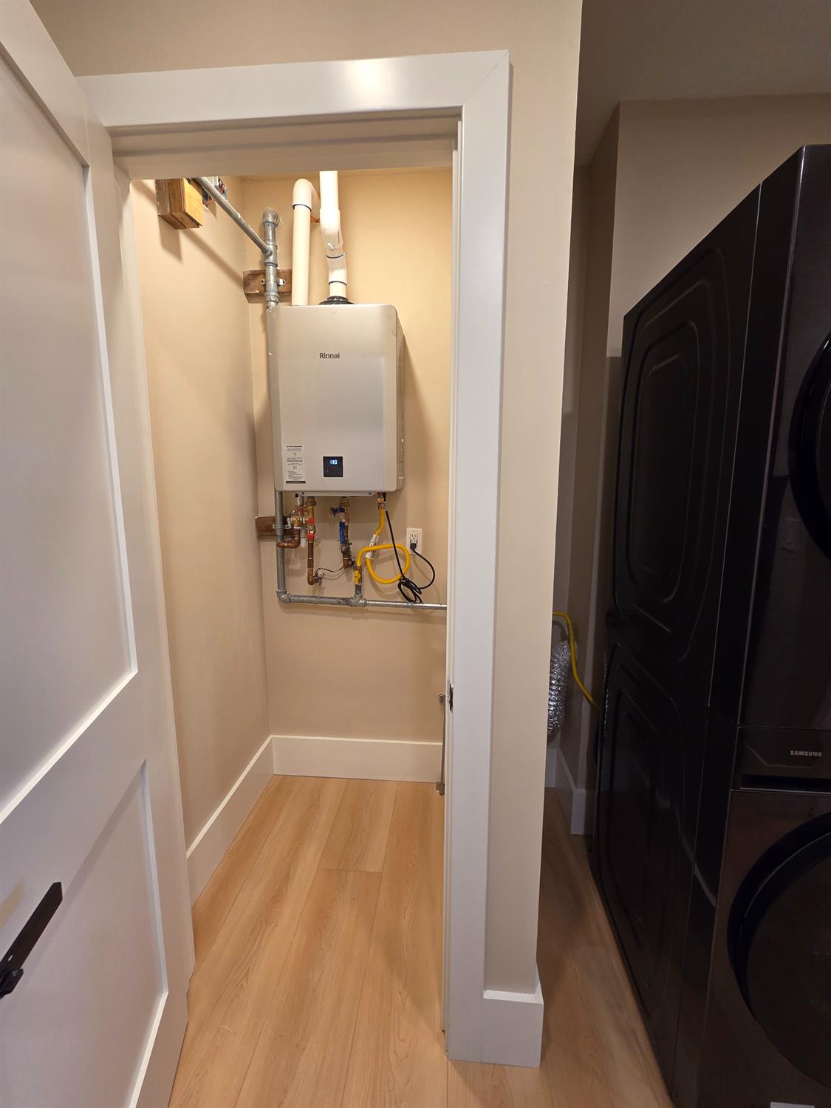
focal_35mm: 13
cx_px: 416
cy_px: 554
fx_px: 416
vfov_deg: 106.2
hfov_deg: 89.9
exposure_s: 1/60
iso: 200
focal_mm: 2.2
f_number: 2.2
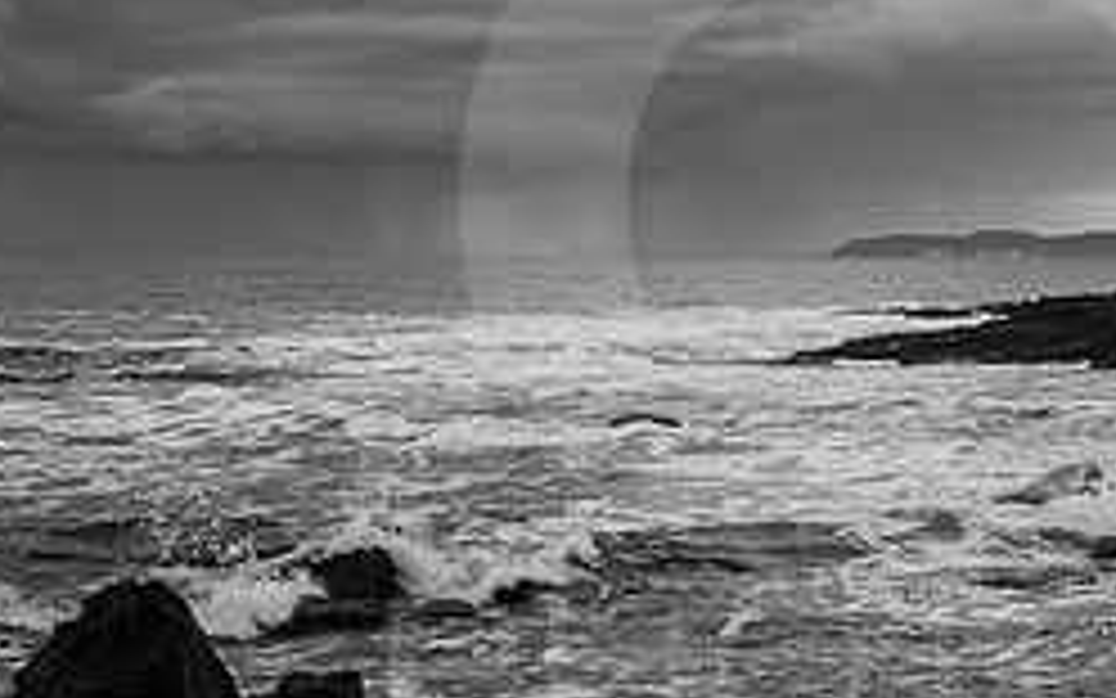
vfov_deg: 14.5
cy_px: 171
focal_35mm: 90
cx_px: 1414
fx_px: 2737
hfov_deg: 21.1
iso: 400
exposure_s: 1/100
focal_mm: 22
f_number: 16
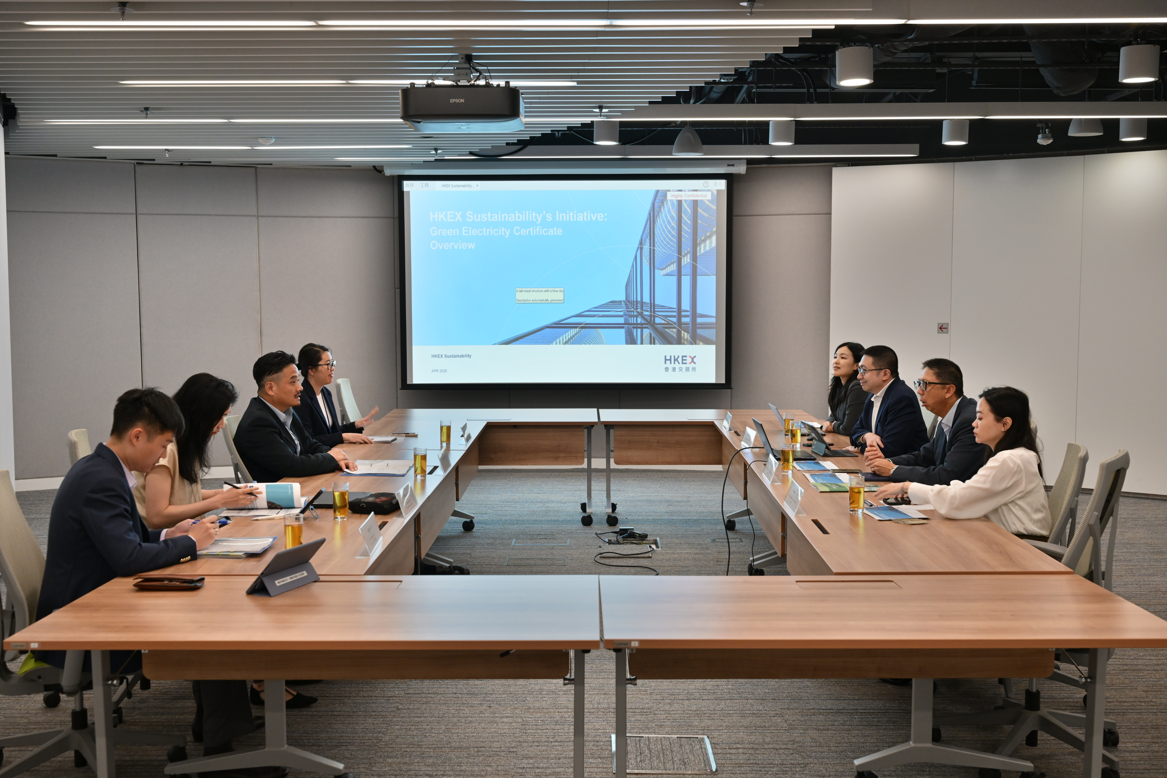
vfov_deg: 36.9
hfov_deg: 53.1
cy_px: 389
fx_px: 1167
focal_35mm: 36
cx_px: 584
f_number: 5
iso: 1600
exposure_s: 1/125
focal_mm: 36
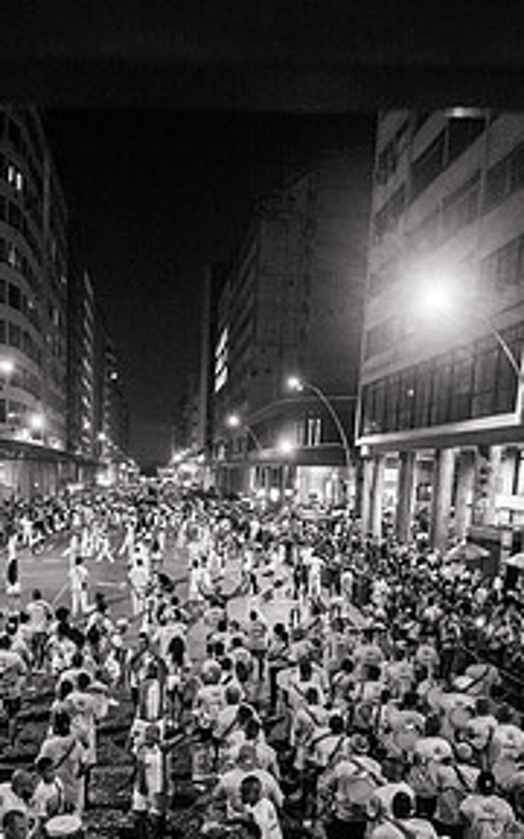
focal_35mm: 35
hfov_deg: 36.1
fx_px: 800
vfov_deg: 53.2
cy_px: 612
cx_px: 198
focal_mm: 22
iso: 3200
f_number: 4
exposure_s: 1/100
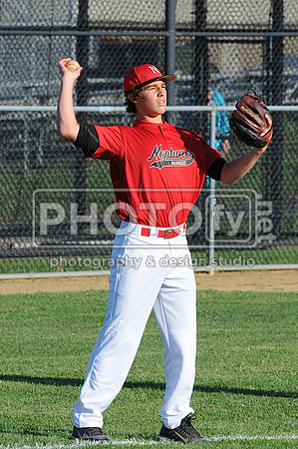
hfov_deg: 3.0
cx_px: 149
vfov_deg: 4.6
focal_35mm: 450
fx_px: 5600
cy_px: 224
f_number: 11
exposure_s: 1/250
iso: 200
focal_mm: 300
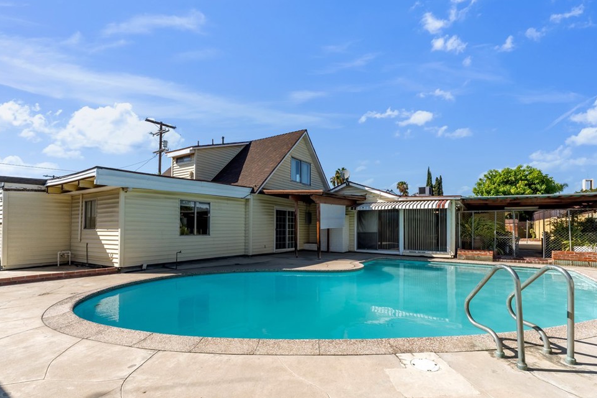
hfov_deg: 96.7
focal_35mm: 16
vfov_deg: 73.7
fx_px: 265
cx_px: 305
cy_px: 201
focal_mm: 10
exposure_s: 1/1600
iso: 640
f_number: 8
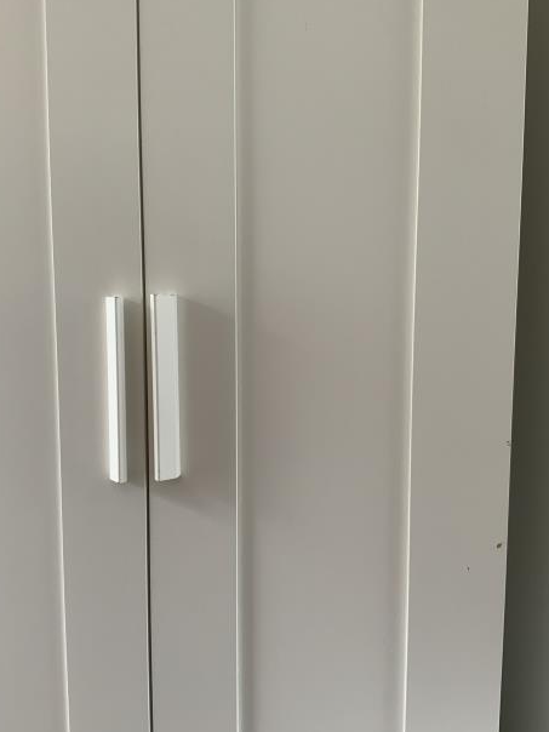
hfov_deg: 44.2
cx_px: 269
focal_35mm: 32
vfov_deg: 56.8
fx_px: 677
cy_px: 377
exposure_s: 1/60
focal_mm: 3
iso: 50
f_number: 1.8
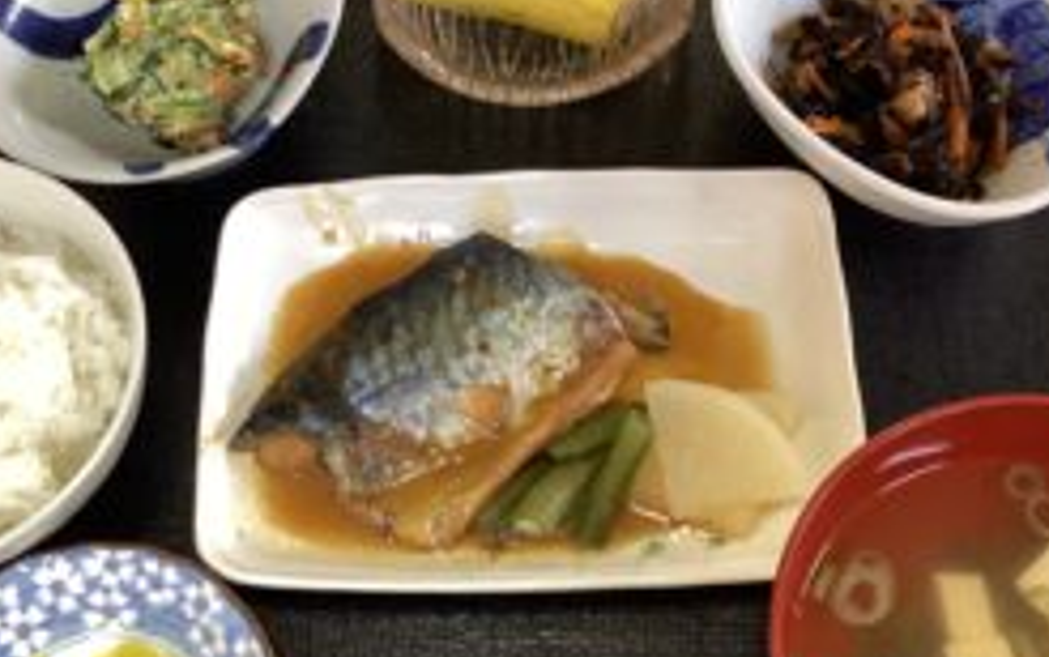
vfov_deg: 25.7
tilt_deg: -68.5
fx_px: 1430
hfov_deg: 40.3
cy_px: 433
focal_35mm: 50
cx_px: 480
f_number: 2.4
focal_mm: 3.3
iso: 250
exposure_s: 1/40
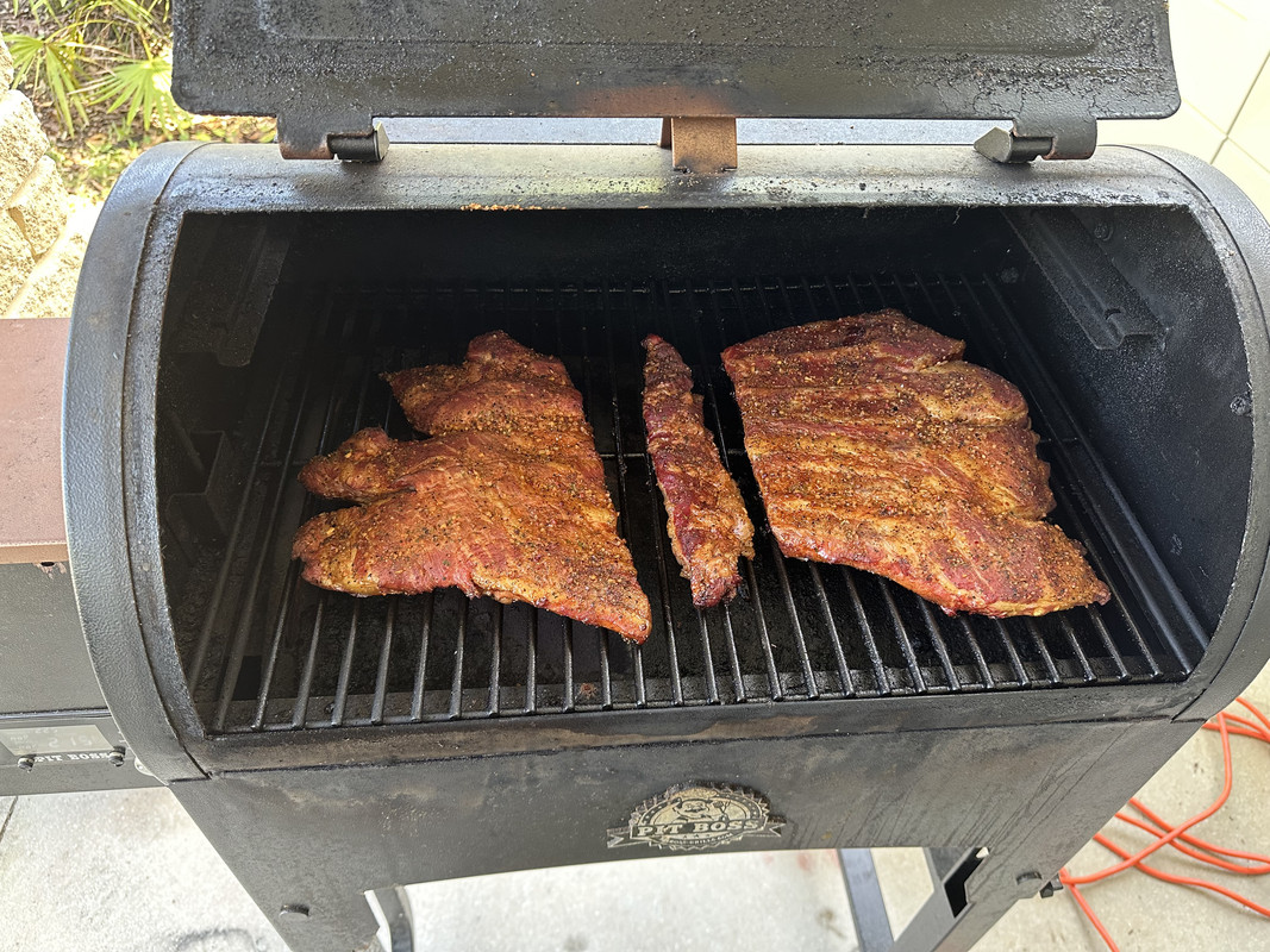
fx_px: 880
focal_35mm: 24
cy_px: 476
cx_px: 635
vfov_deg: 56.8
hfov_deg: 71.6
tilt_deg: -47.2
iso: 250
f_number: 1.78
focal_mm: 6.86
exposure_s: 1/106
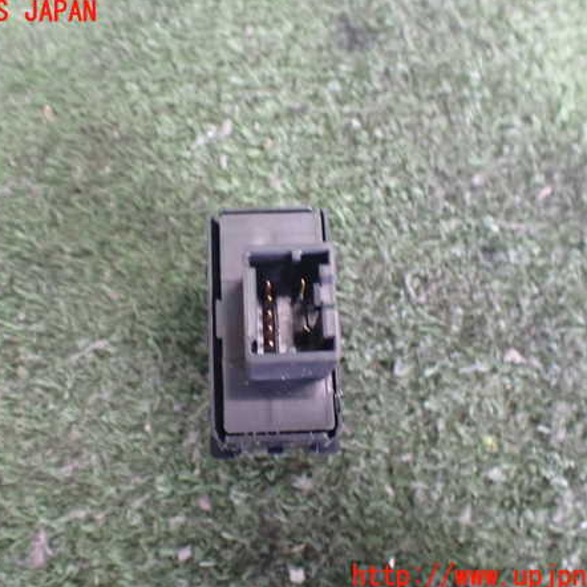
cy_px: 295
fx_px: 691
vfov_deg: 46.0
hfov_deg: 45.9
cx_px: 254
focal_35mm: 36
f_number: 2.3
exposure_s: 1/40
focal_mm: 5.4
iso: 800
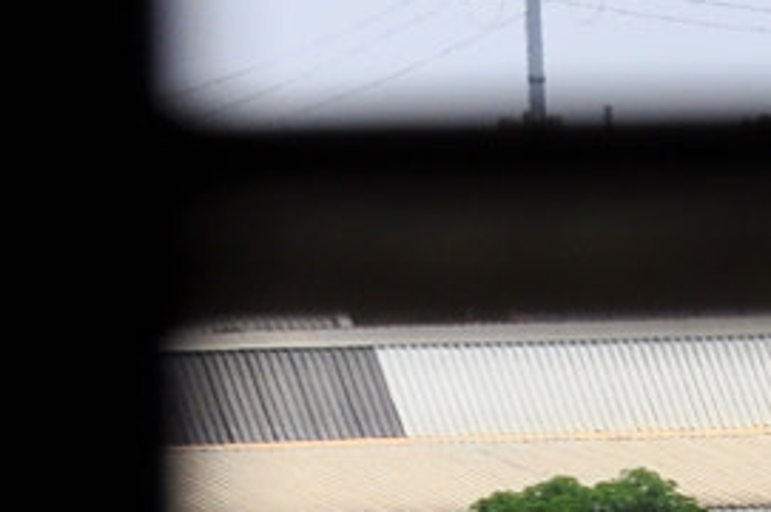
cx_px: 2526
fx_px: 23076
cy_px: 603
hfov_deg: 1.9
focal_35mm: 1079
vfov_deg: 1.3
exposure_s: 1/400
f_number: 10
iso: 200
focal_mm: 95
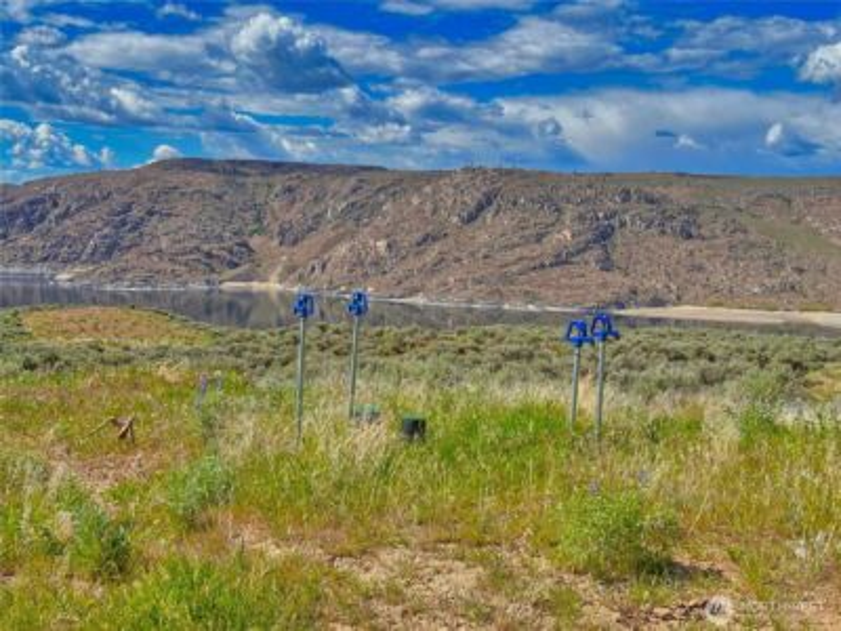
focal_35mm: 48
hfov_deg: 39.7
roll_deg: -2.0
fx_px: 1166
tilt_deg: -4.0
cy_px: 316
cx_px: 420
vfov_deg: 30.3
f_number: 1.8
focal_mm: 6.9
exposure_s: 1/3597
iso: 64
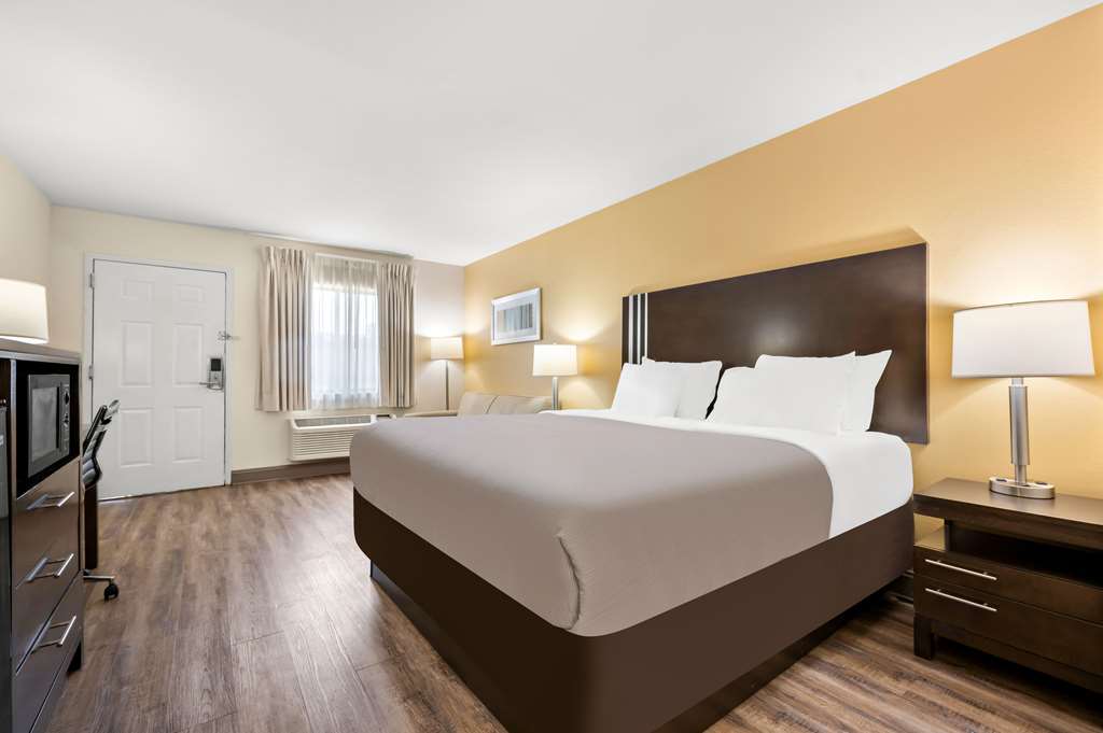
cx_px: 552
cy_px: 366
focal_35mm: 15
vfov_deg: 77.2
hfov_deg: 100.4
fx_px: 459
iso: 200
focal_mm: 15
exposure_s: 2
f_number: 8
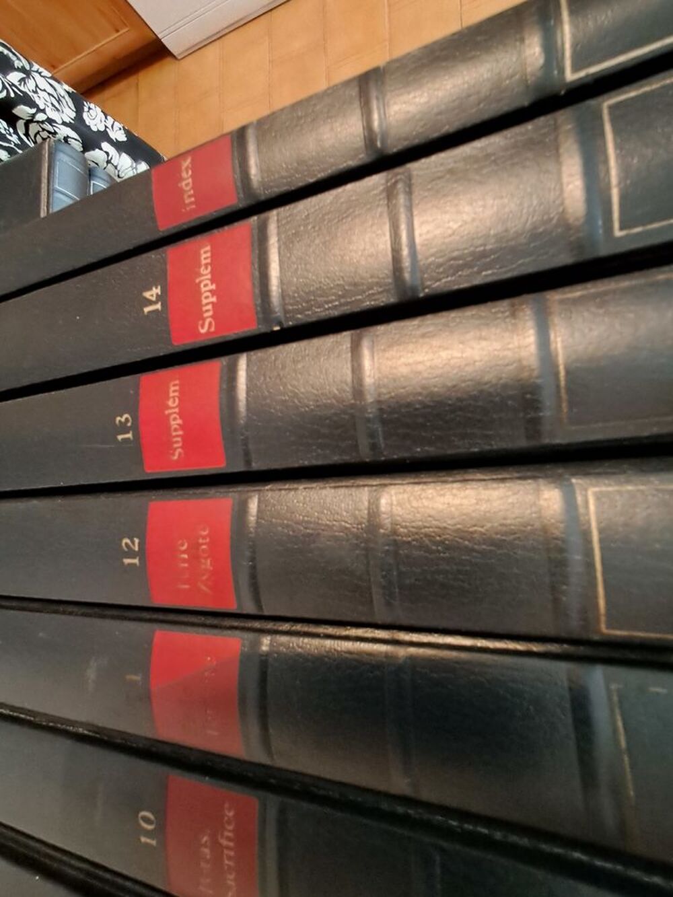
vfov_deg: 94.5
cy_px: 448
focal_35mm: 16
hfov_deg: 78.1
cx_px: 336
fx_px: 415
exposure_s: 1/25
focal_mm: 1.64
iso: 500
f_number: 2.2
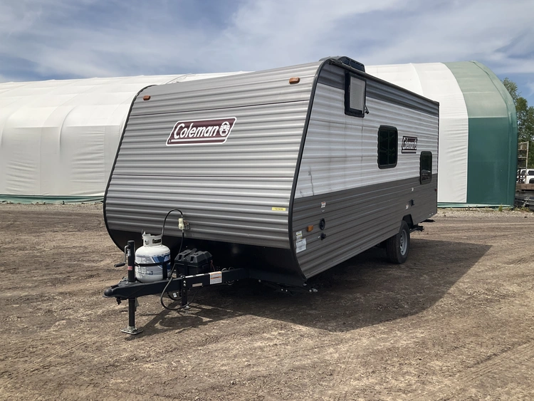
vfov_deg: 48.3
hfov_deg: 61.6
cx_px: 267
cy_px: 200
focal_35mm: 29
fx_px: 448
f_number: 1.8
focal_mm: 3
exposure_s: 1/2959
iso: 25
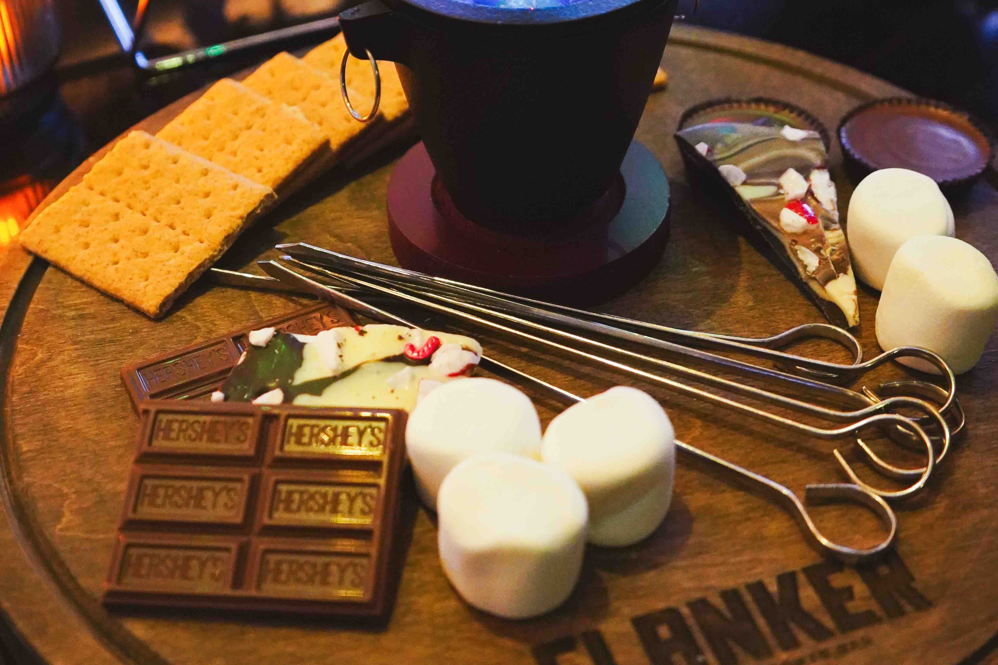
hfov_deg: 40.3
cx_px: 495
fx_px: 1358
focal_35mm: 49
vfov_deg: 27.2
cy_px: 187
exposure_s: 1/60
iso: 12800
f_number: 4
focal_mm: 32
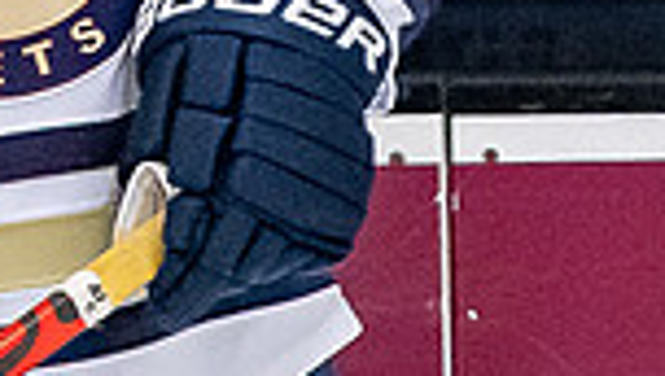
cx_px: 38
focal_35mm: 2294
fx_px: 40507
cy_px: -402
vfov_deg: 0.5
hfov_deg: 0.9
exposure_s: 1/800
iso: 2000
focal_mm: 200
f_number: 3.5
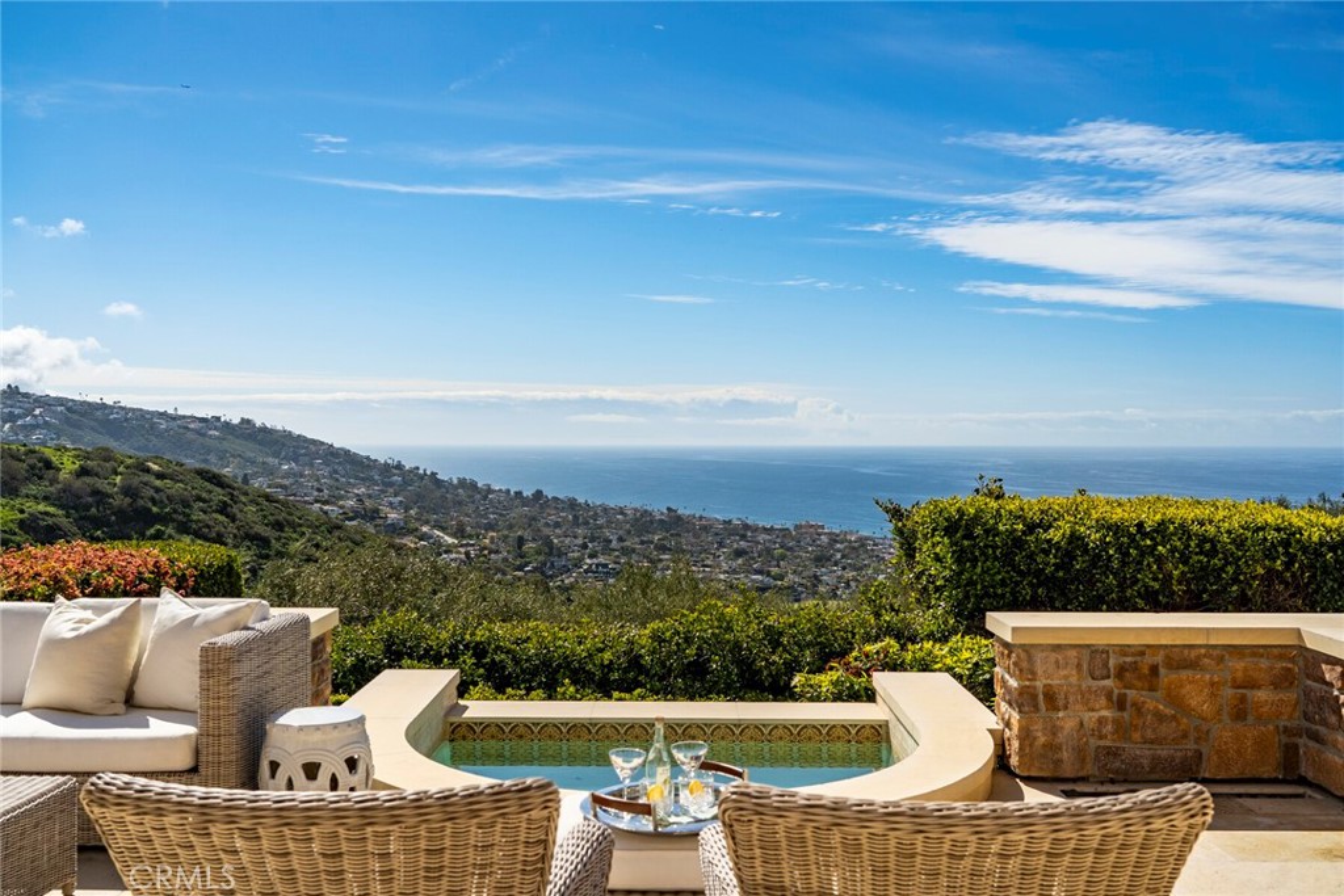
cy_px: 448
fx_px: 1195
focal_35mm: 32
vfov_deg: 41.1
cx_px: 672
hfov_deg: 58.7
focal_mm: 32
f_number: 7.1
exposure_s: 1/8000
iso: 400
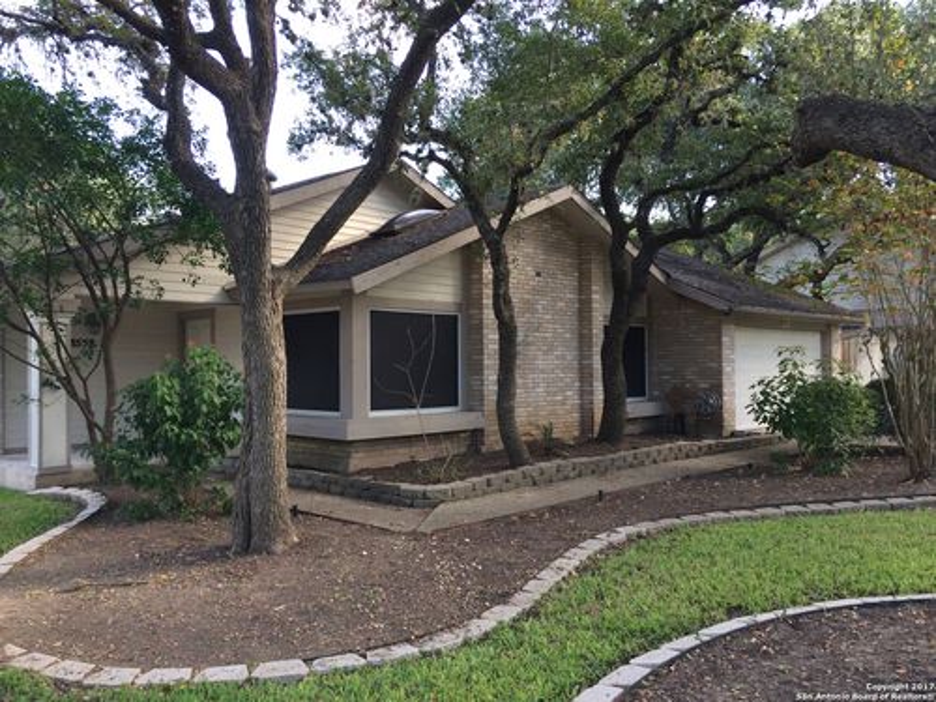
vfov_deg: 48.2
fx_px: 784
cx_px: 468
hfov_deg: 61.7
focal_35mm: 29
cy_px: 351
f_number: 2.2
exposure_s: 1/120
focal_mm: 4.15
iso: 50
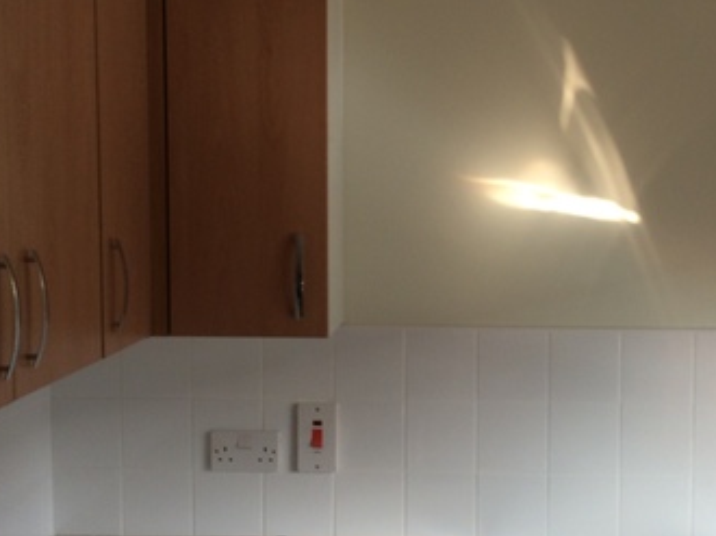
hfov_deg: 31.6
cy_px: 301
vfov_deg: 24.0
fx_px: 1261
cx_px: 417
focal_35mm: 61
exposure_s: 1/120
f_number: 2.2
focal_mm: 4.12
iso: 64
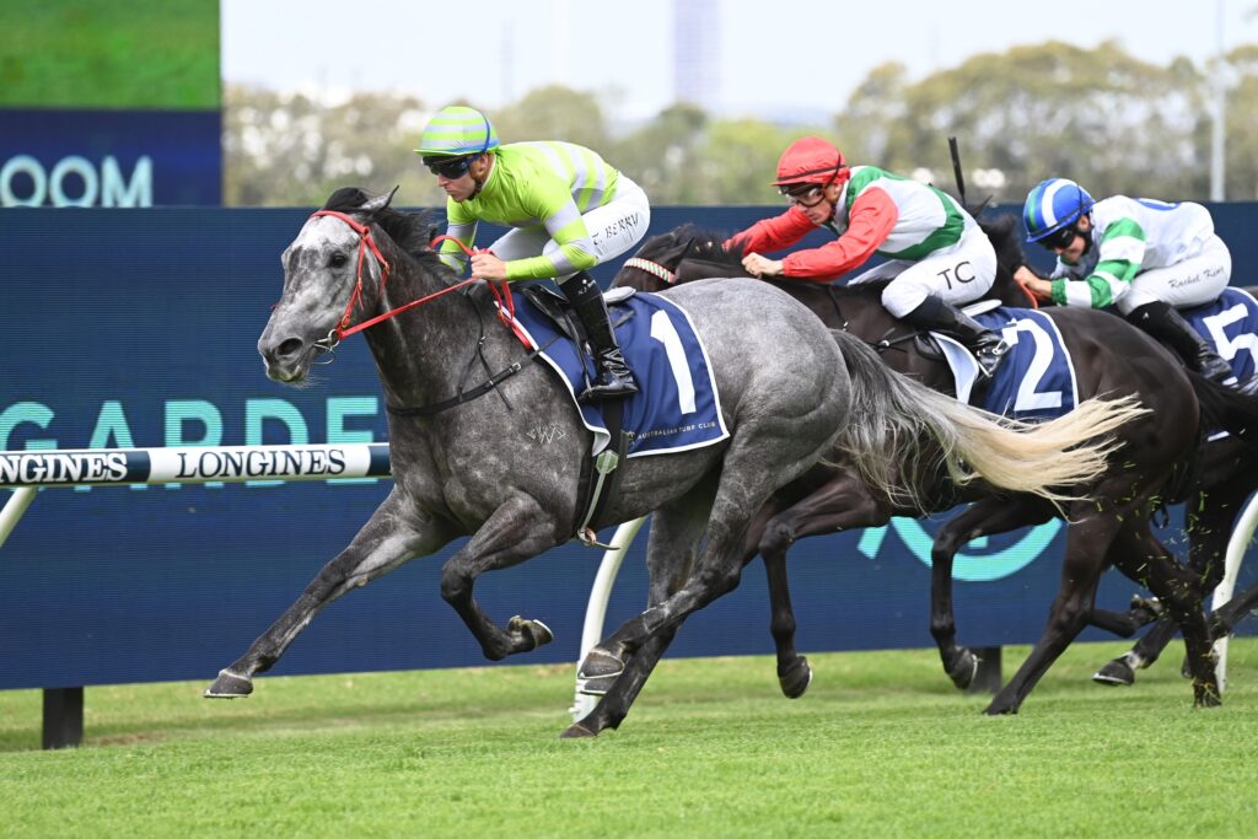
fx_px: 10834
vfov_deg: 4.4
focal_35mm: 310
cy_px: 420
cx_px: 629
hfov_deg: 6.6
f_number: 5.6
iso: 900
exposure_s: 1/1600
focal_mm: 310
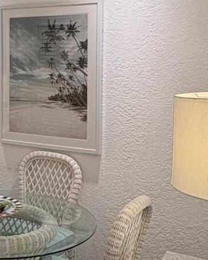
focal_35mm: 61
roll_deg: -1.2
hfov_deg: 23.3
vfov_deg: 30.5
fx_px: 470
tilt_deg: +0.0
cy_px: 70
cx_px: -27
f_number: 2.2
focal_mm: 2.22
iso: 125
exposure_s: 1/120
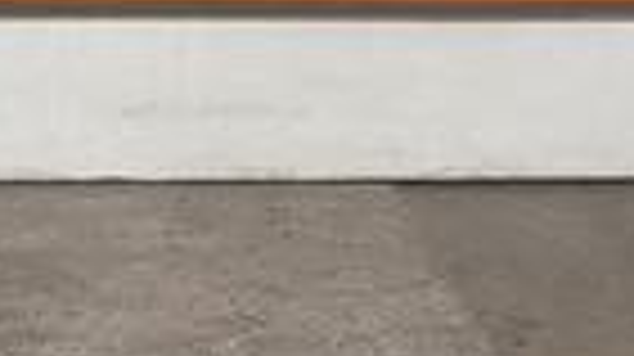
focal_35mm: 93
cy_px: -466
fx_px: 1562
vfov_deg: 11.1
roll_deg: -0.4
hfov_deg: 22.0
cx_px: -13
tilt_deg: -1.5
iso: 125
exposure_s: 1/60
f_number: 1.78
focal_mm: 6.76
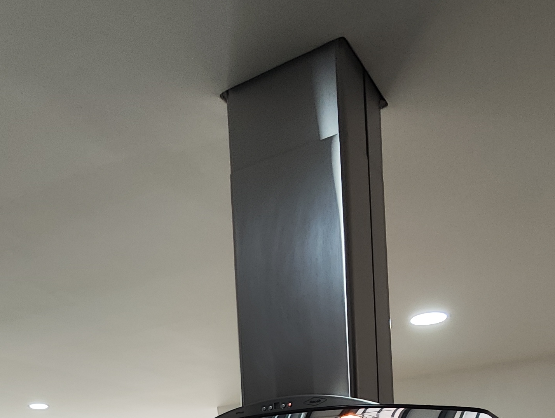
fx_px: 642
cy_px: 555
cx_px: 254
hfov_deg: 46.7
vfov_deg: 28.8
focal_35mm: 40
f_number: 2.2
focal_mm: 2.16
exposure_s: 1/60
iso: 138
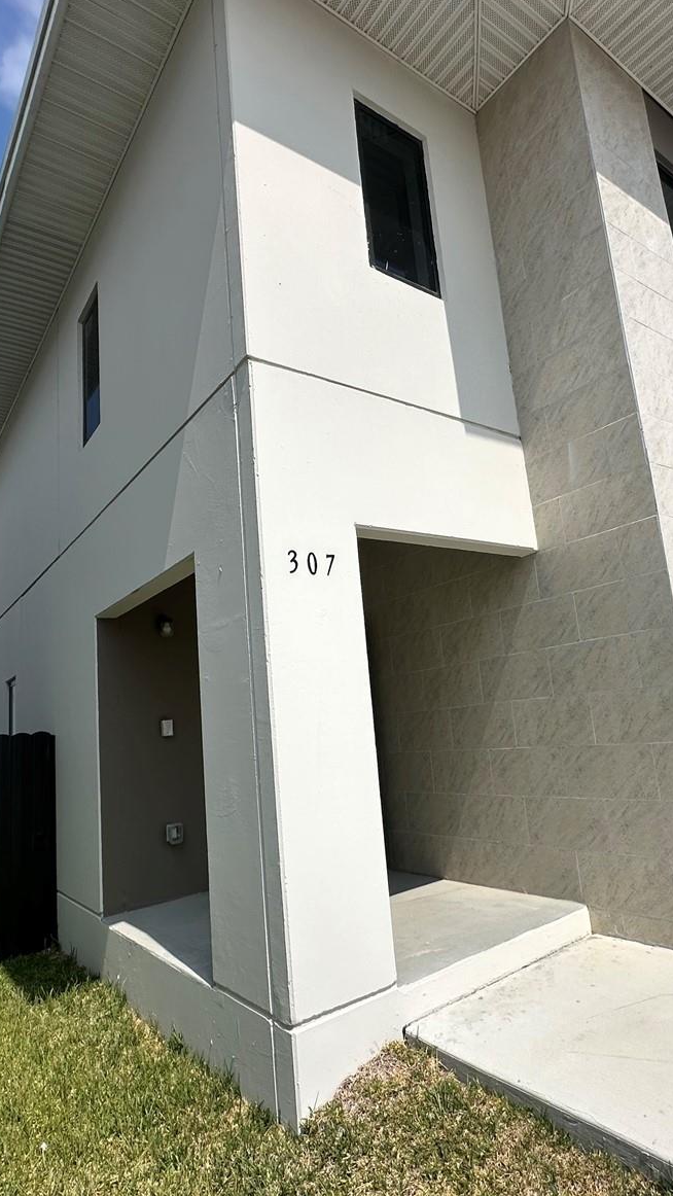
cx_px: 397
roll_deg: +5.1
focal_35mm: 21
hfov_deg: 53.3
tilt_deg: +10.3
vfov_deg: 83.8
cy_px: 596
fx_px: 666
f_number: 2.2
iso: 50
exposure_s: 1/4000
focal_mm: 2.22
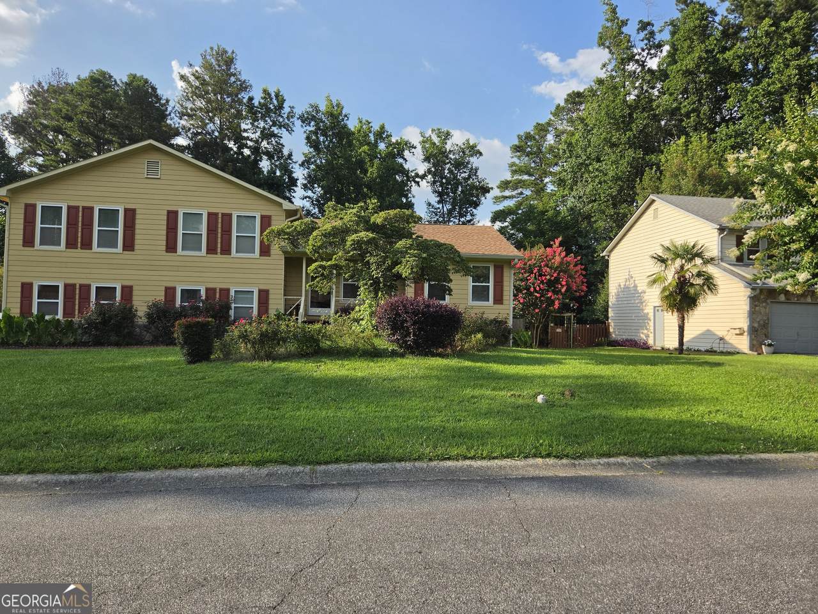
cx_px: 409
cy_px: 307
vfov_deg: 58.9
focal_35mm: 23
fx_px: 544
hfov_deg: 73.9
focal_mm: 5.4
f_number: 1.8
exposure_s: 1/3667
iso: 80
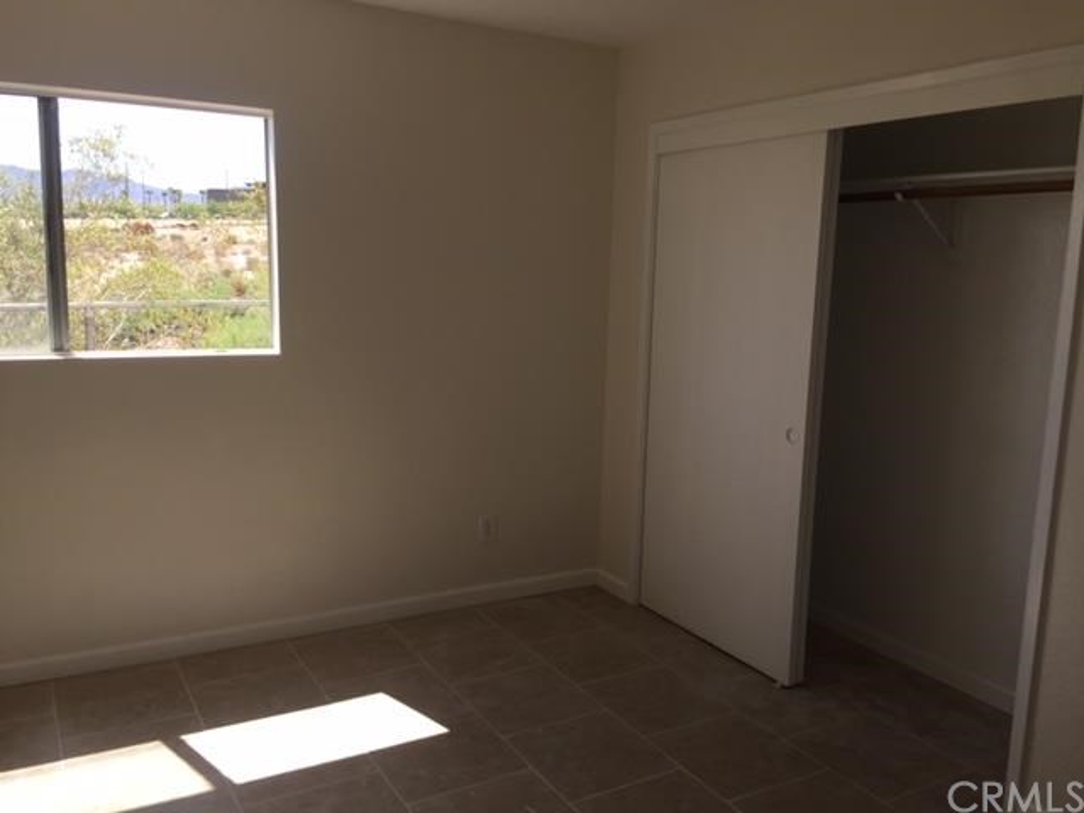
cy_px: 406
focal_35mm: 29
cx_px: 542
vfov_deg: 48.2
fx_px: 908
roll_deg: -1.5
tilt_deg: -7.3
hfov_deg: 61.7
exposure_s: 1/599
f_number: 2.2
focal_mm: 4.15
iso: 32
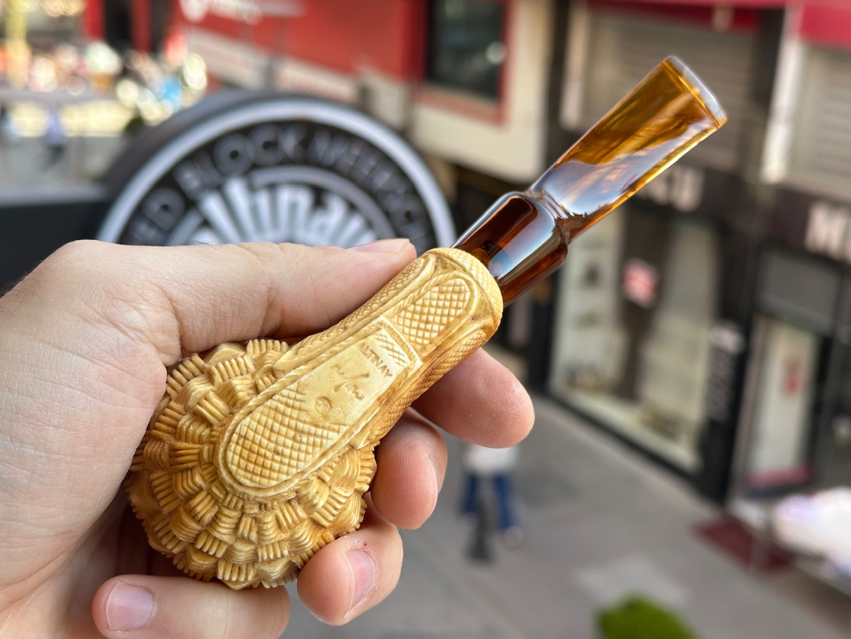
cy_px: 320
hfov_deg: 39.7
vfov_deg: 30.3
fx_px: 1180
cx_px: 426
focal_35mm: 48
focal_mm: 6.86
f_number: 1.78
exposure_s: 1/287
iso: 64
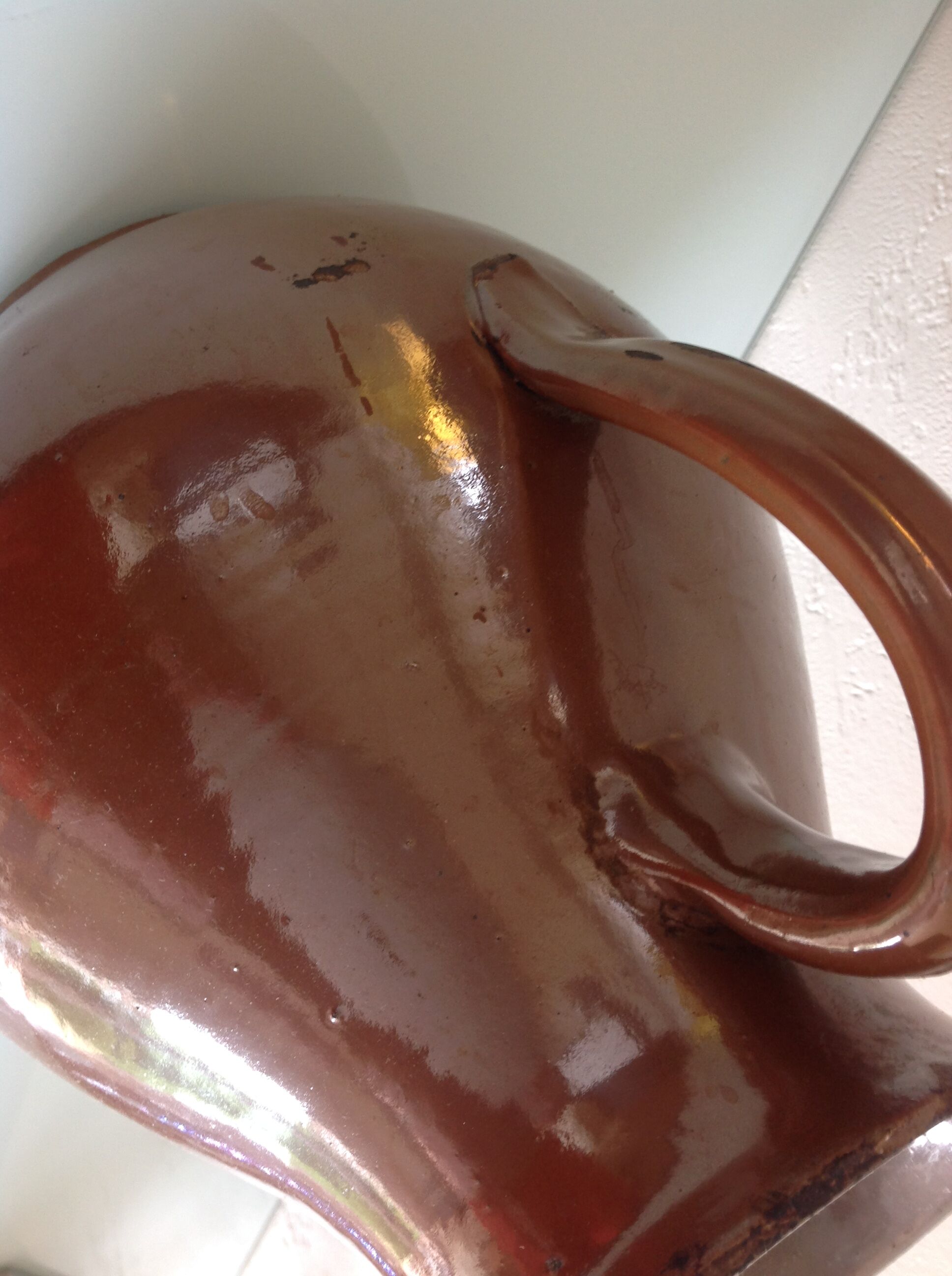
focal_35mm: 35
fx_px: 1287
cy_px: 638
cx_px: 476
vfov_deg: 52.7
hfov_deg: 40.6
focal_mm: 4.28
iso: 64
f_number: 2.4
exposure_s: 1/15
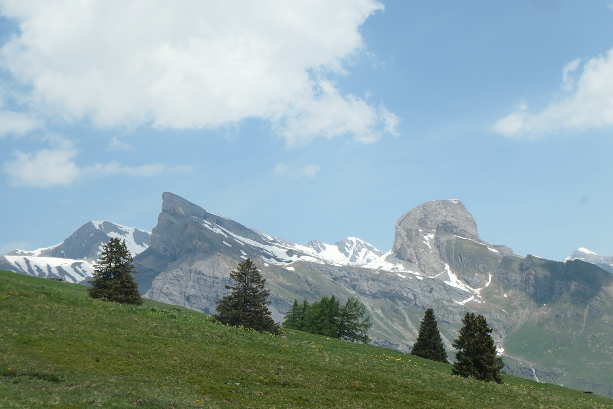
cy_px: 204
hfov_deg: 28.1
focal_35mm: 72
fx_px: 1226
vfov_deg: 18.9
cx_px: 306
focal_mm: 26.3
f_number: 7.1
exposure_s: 1/800
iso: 200
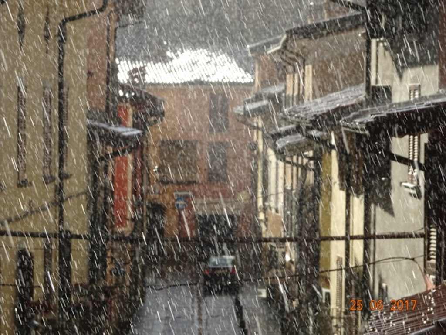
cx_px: 223
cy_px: 168
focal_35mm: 212
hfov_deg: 9.3
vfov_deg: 7.0
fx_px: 2731
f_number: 6.3
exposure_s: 1/250
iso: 160
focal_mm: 36.24
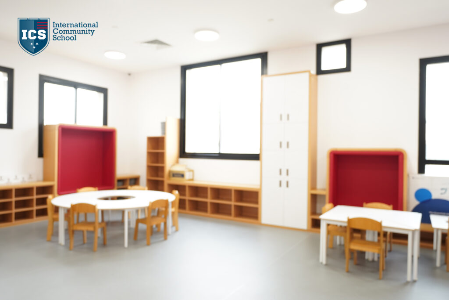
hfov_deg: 71.5
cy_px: 150
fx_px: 312
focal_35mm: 25
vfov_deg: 51.3
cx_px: 224
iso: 500
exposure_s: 1/100
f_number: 2.8
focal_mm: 16.7
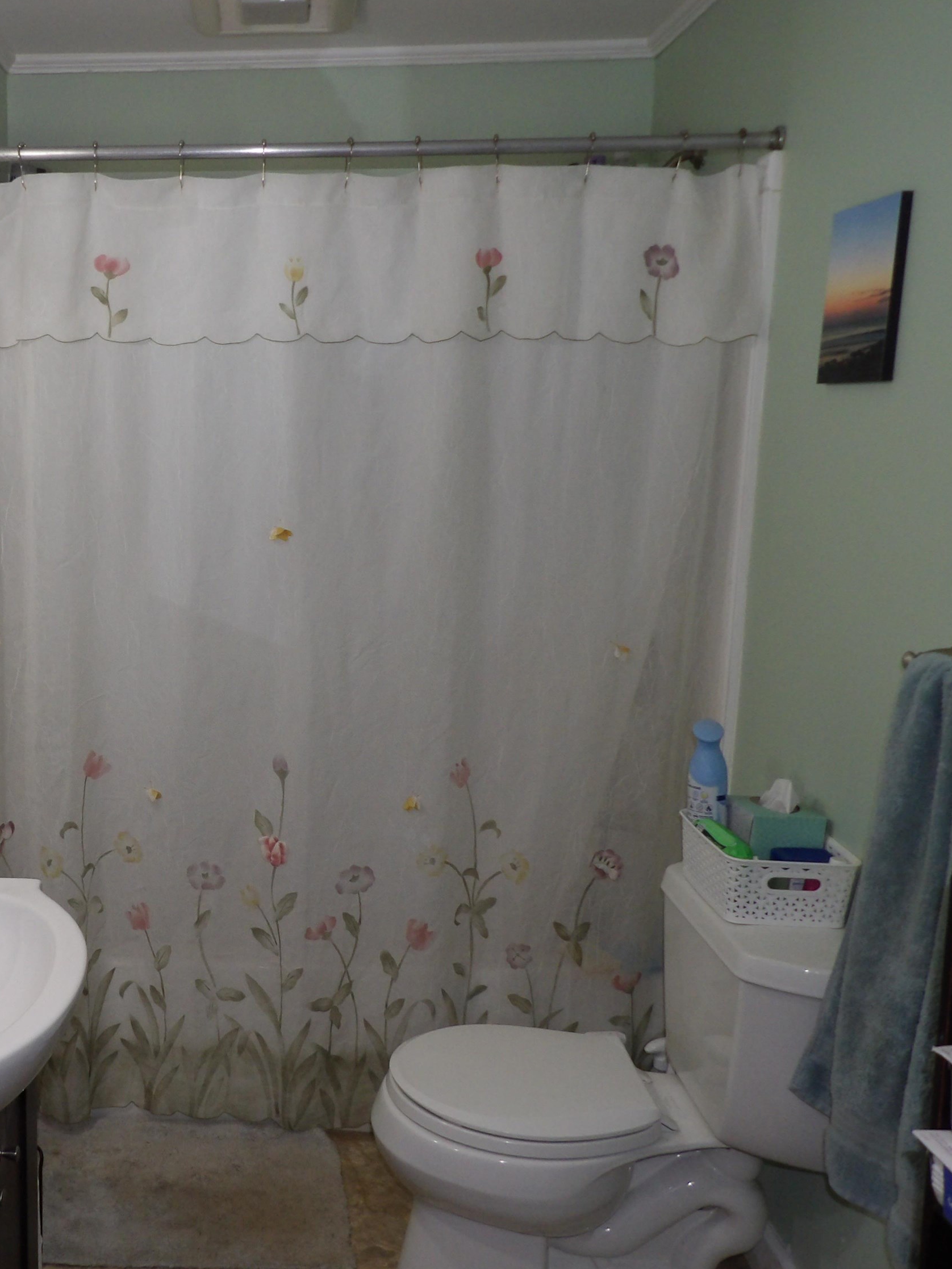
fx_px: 1210
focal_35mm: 33
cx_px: 161
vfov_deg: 55.3
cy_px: 653
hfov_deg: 40.8
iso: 200
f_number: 3.2
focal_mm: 4.3
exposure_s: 1/33
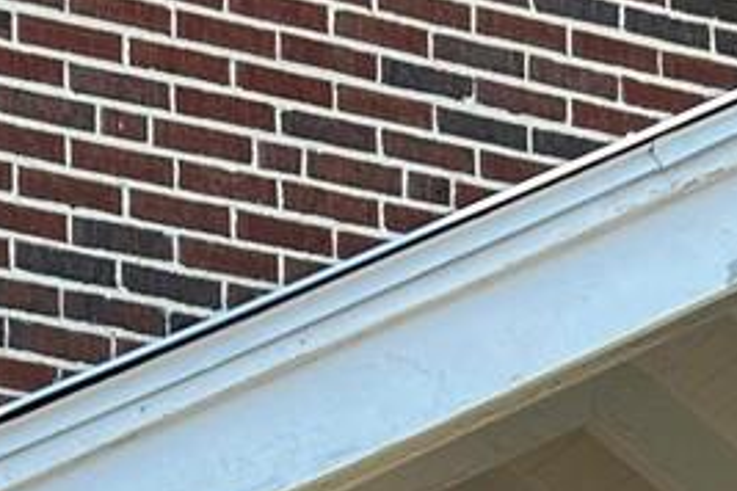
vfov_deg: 7.5
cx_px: 406
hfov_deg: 12.7
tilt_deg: +3.4
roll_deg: +1.0
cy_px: 1473
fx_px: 3316
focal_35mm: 162
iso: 40
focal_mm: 5.7
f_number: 1.5
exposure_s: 1/233
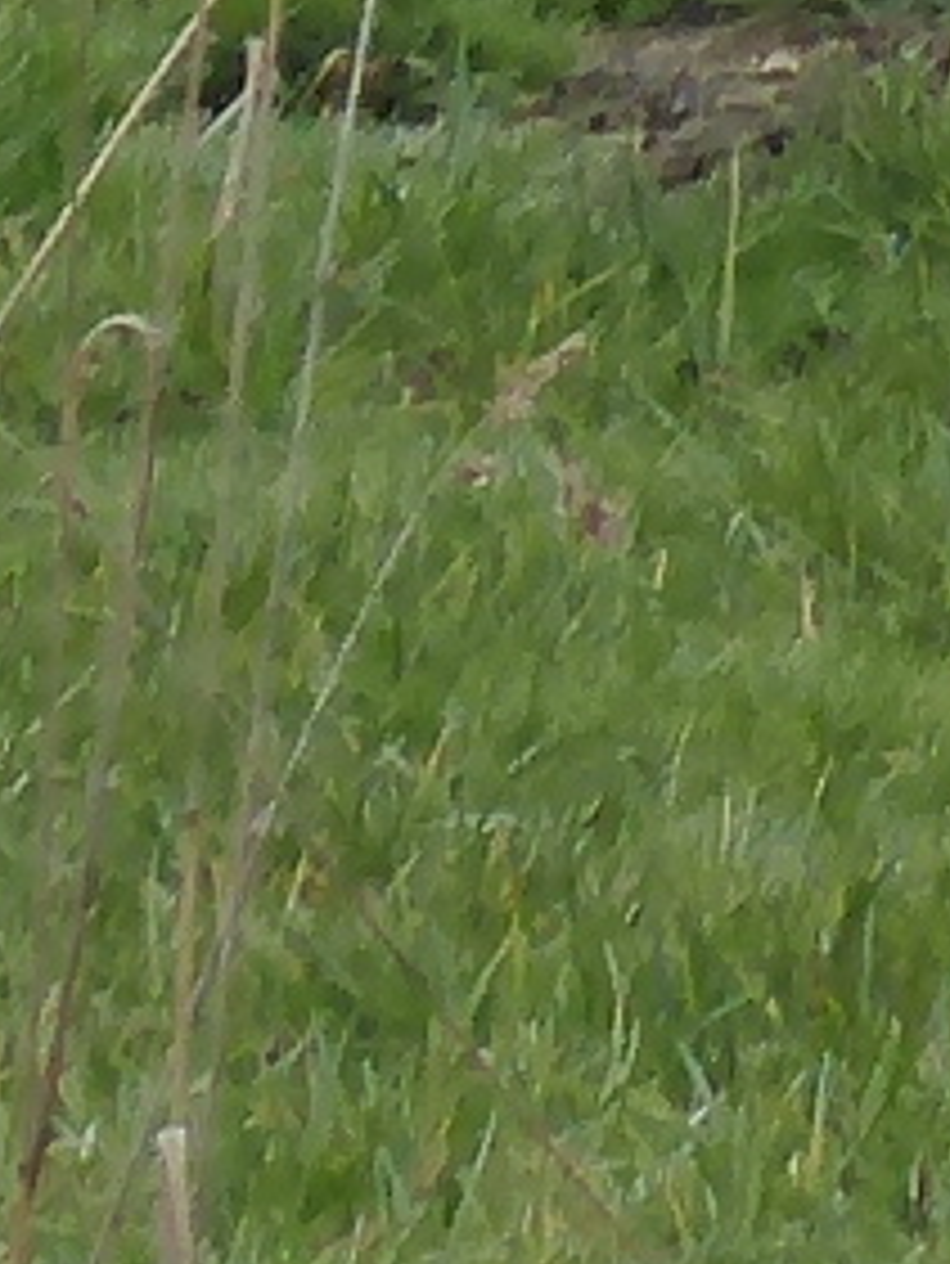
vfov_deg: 4.0
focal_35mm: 482
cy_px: -2708
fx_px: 17624
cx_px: 3967
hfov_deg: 3.0
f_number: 4.1
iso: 160
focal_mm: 9
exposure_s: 1/320
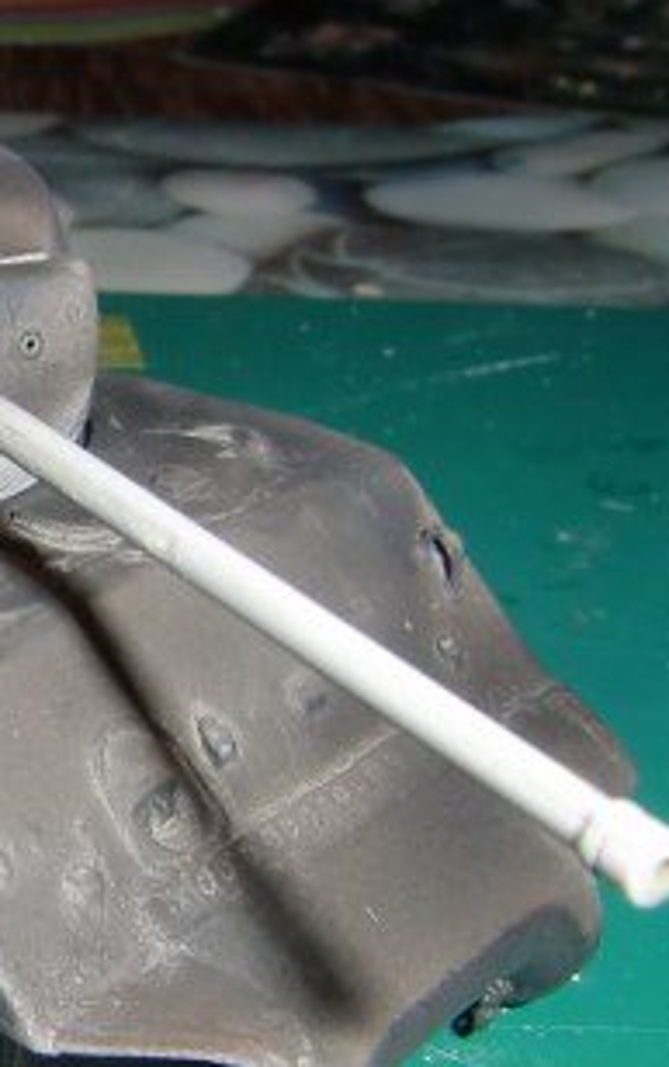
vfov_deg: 31.0
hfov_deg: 18.1
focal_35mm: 66
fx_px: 1922
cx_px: -250
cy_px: 558
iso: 64
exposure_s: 1/60
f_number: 7.5
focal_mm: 4.3
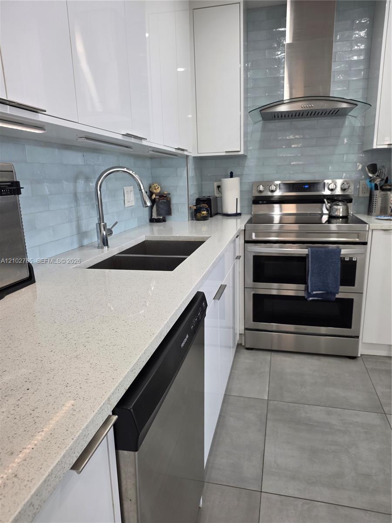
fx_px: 347
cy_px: 262
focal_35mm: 23
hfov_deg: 58.9
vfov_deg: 73.9
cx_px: 196
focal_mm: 6.25
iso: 100
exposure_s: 1/120
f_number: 1.7
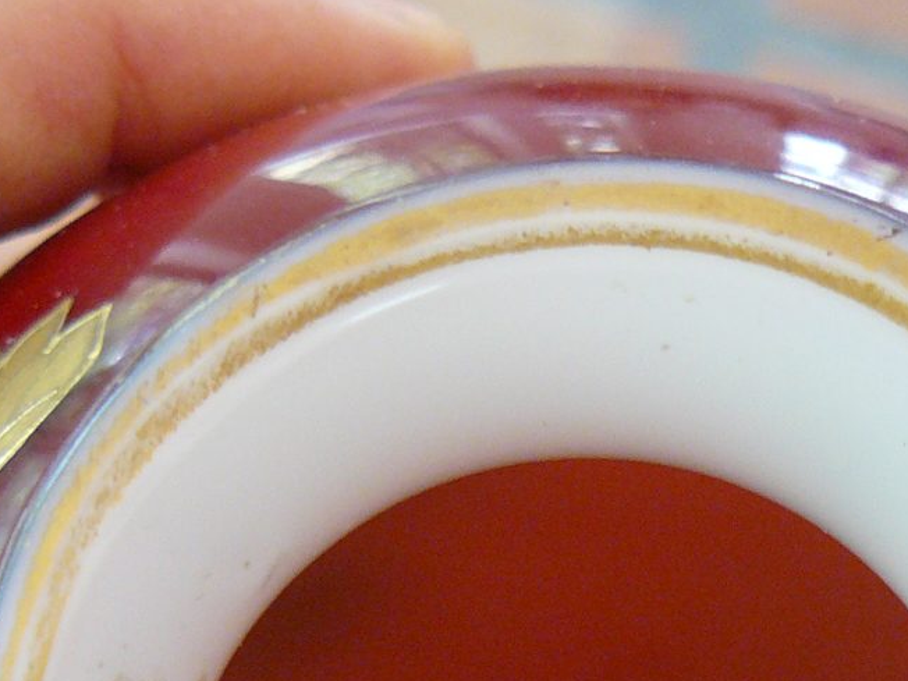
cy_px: 777
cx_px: 560
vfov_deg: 12.8
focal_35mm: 113
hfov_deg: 17.4
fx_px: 2964
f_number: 2.8
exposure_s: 1/30
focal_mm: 6
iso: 160
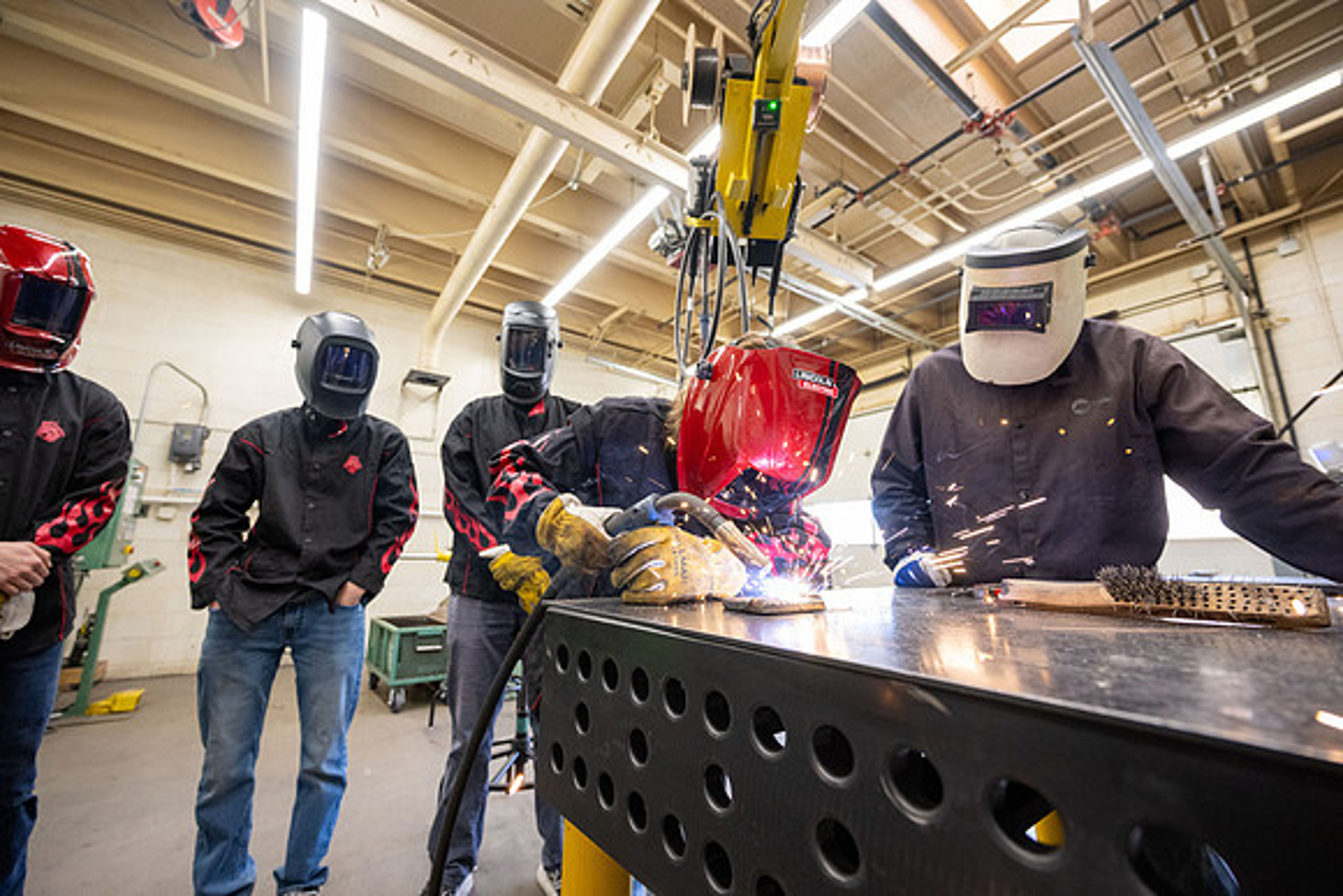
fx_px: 522
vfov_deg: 81.2
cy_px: 448
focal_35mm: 14
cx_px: 672
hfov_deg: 104.2
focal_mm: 14
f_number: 4
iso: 1600
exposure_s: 1/200
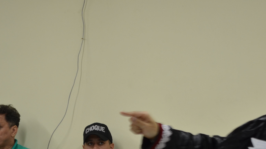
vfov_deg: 7.7
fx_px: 1107
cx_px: 155
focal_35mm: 157
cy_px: 159
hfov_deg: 13.7
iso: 400
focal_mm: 55
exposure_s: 1/30
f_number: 5.6
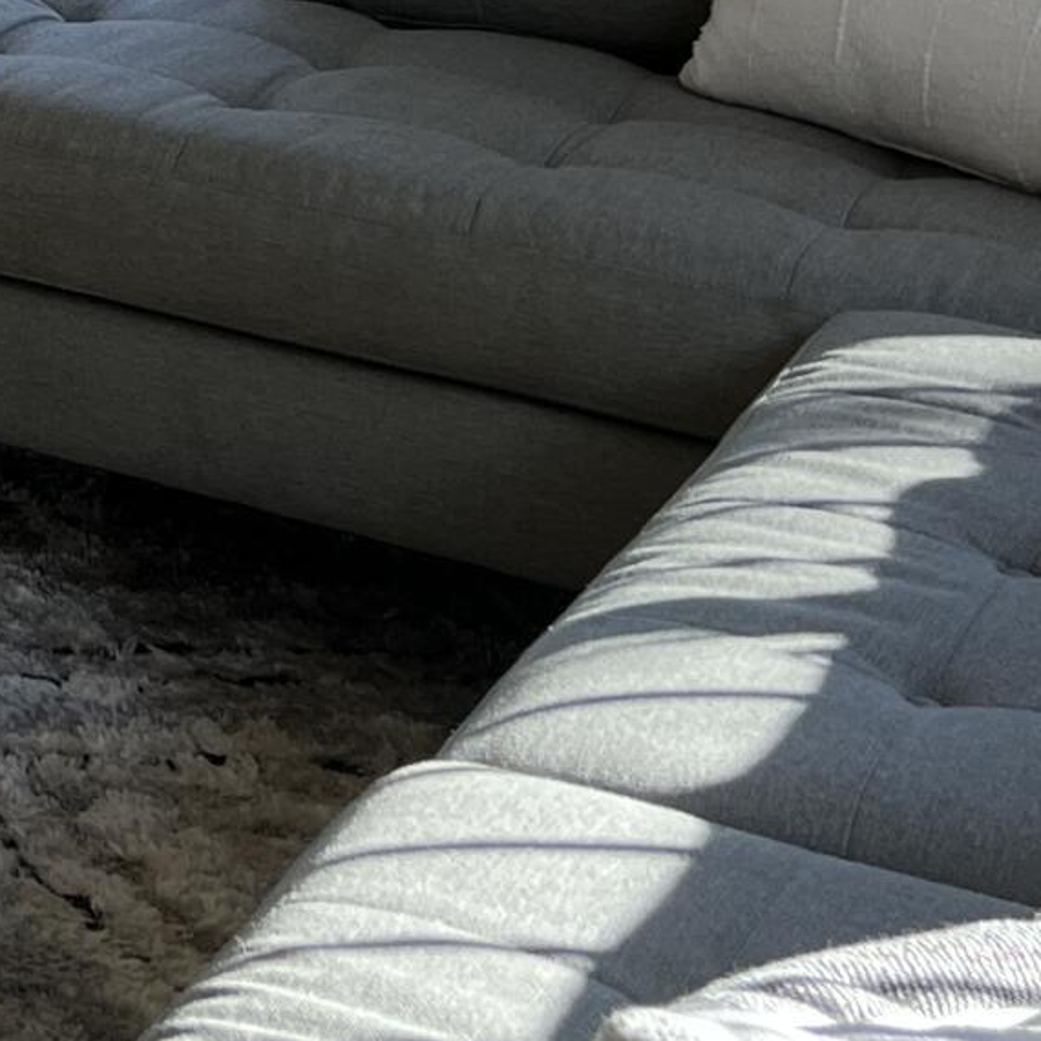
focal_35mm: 121
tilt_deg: -10.0
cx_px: -968
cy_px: -393
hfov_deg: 12.8
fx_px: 4117
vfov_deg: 13.8
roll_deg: -0.5
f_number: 1.5
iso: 40
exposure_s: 1/284
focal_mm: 5.7
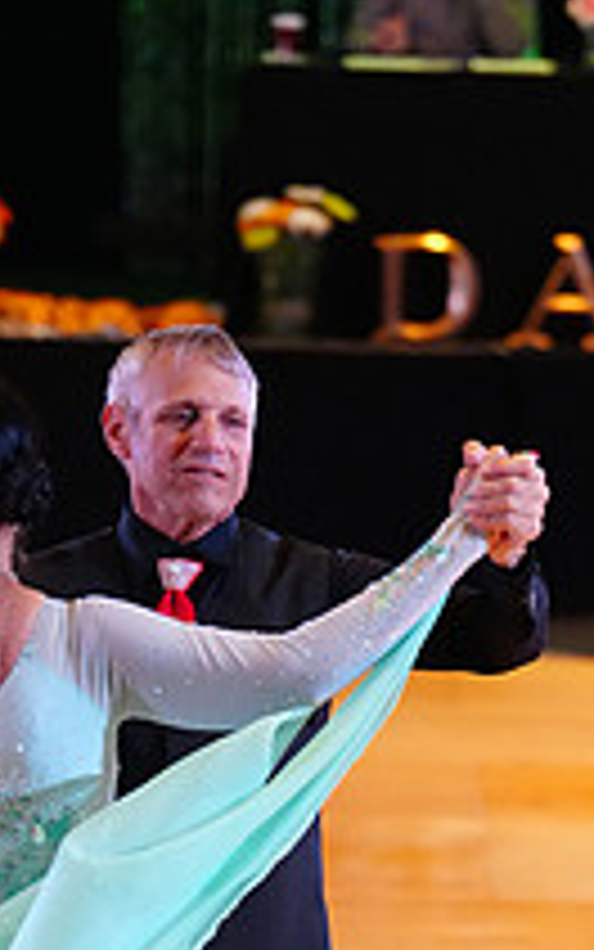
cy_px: 1198
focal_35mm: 314
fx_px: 8128
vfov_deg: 6.6
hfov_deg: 4.2
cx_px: 223
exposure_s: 1/400
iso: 5000
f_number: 2.8
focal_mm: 112
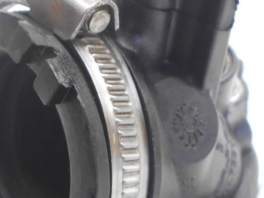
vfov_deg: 16.8
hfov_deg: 22.2
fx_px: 671
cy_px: 99
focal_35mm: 88
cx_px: 117
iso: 180
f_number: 3.4
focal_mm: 5.1
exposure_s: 1/30
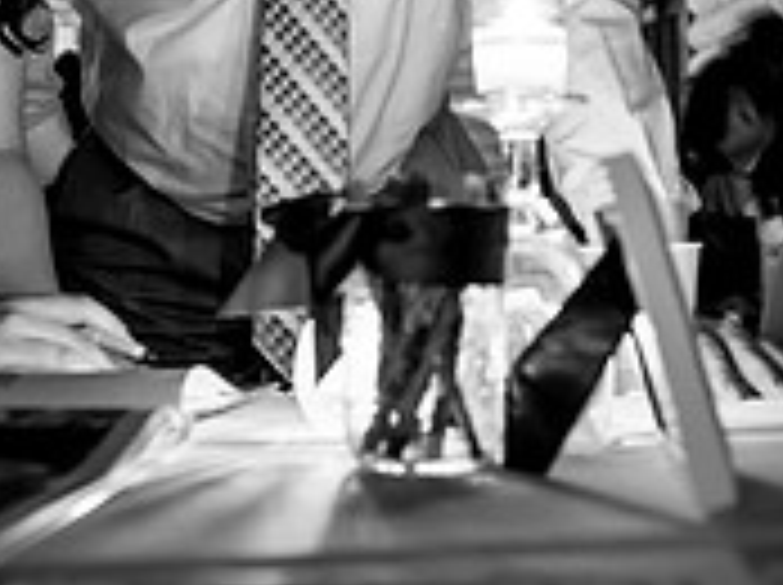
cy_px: -160
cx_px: 446
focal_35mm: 77
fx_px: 1739
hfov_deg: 25.3
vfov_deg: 17.9
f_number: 2.8
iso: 1000
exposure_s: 1/8
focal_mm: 24
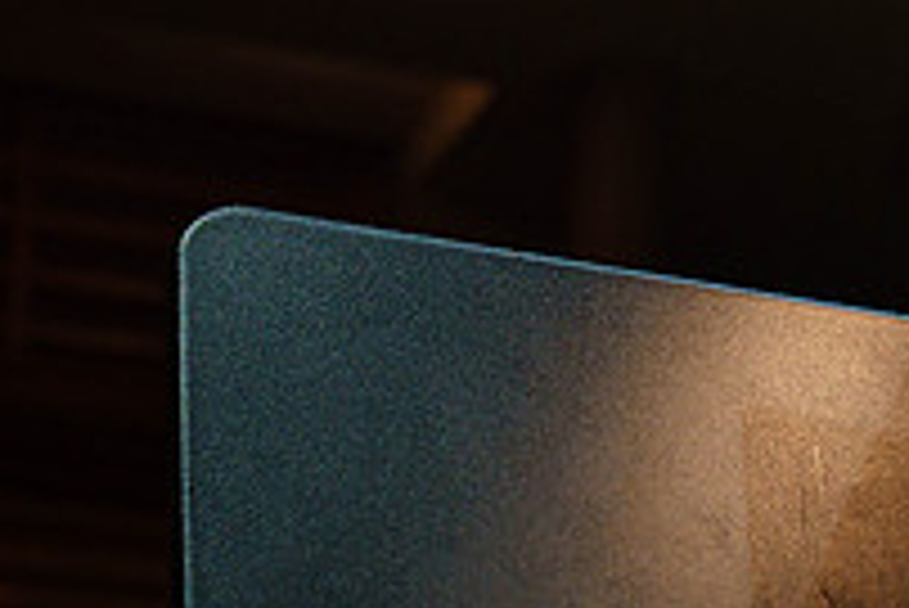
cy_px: 615
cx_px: 1148
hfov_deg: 10.0
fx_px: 5079
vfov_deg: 6.8
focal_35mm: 201
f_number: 9
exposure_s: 1/200
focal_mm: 70
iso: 2500
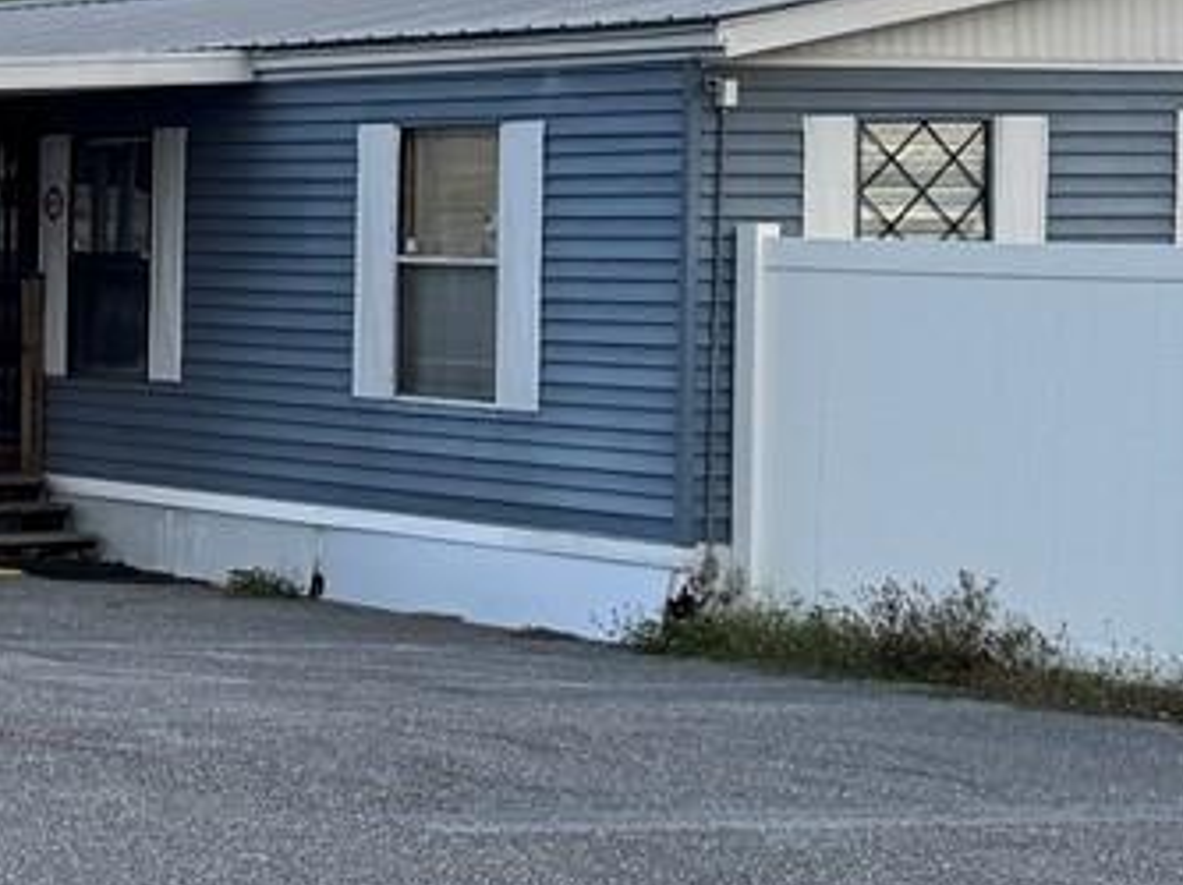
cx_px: -772
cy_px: 340
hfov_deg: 15.3
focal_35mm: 115
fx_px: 3927
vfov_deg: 12.9
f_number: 1.78
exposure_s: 1/888
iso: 80
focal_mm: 6.76
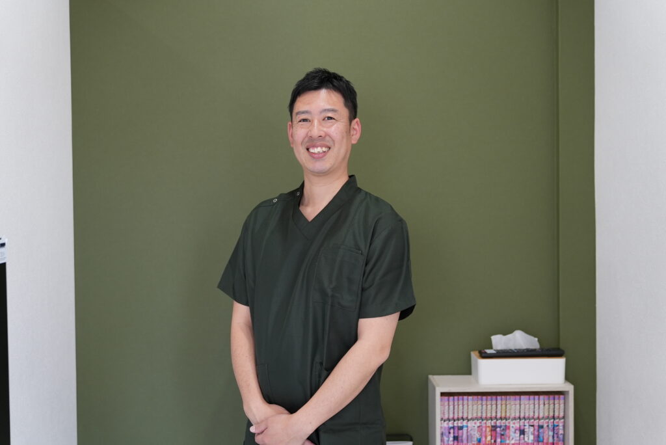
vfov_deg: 30.6
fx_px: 814
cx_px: 333
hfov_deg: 44.5
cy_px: 222
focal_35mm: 44
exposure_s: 1/160
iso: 800
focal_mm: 44
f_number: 2.8
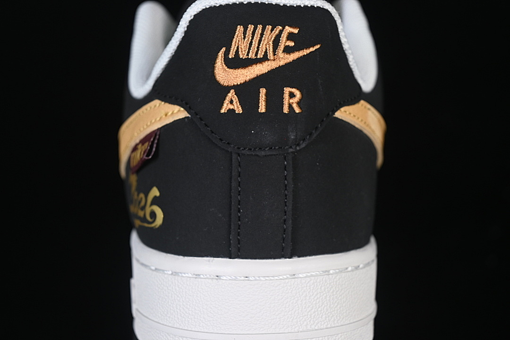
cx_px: 255
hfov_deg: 27.0
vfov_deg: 18.2
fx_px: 1062
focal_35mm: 75
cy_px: 170
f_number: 6.3
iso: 160
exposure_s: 1/60
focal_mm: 50
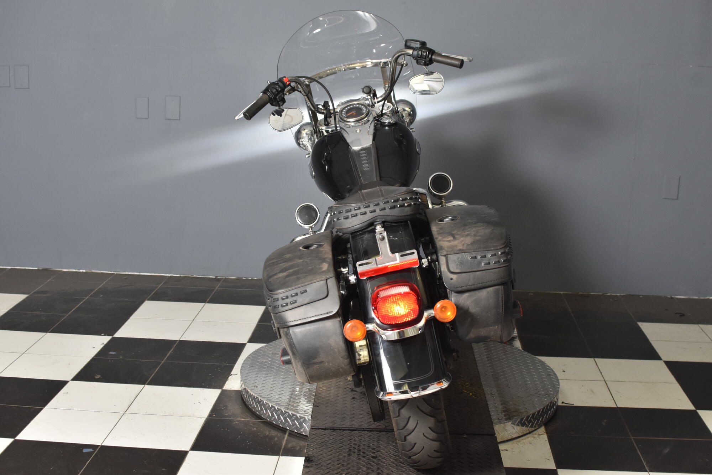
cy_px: 238
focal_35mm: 52
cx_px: 356
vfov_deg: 25.7
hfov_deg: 37.9
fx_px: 1038
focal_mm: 35
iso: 800
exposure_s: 1/160
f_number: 4.5
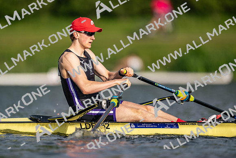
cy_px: 79
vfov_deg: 2.3
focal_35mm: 600
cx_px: 118
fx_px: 3934
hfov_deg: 3.4
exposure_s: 1/2500
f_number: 4
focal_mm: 600
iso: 200
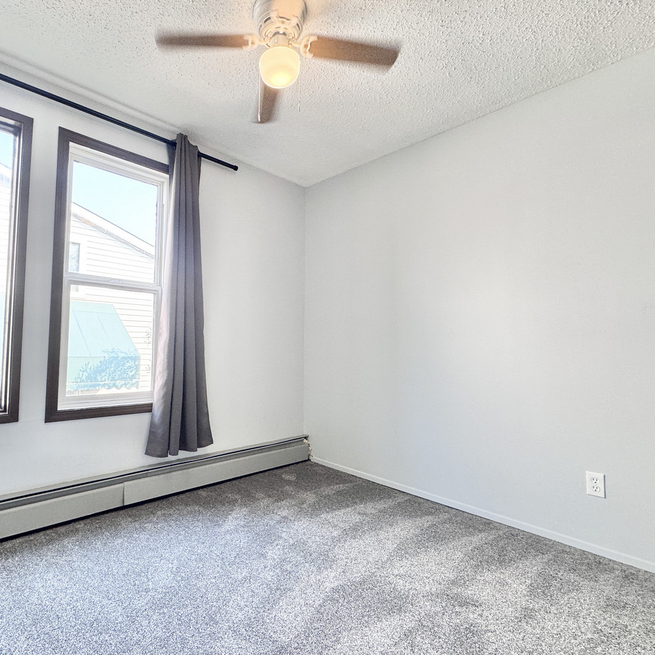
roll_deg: -1.4
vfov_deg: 80.7
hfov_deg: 79.8
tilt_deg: +2.7
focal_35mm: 18
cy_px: 328
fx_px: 385
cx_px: 263
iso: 125
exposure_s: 1/120
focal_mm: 2.22
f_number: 2.2
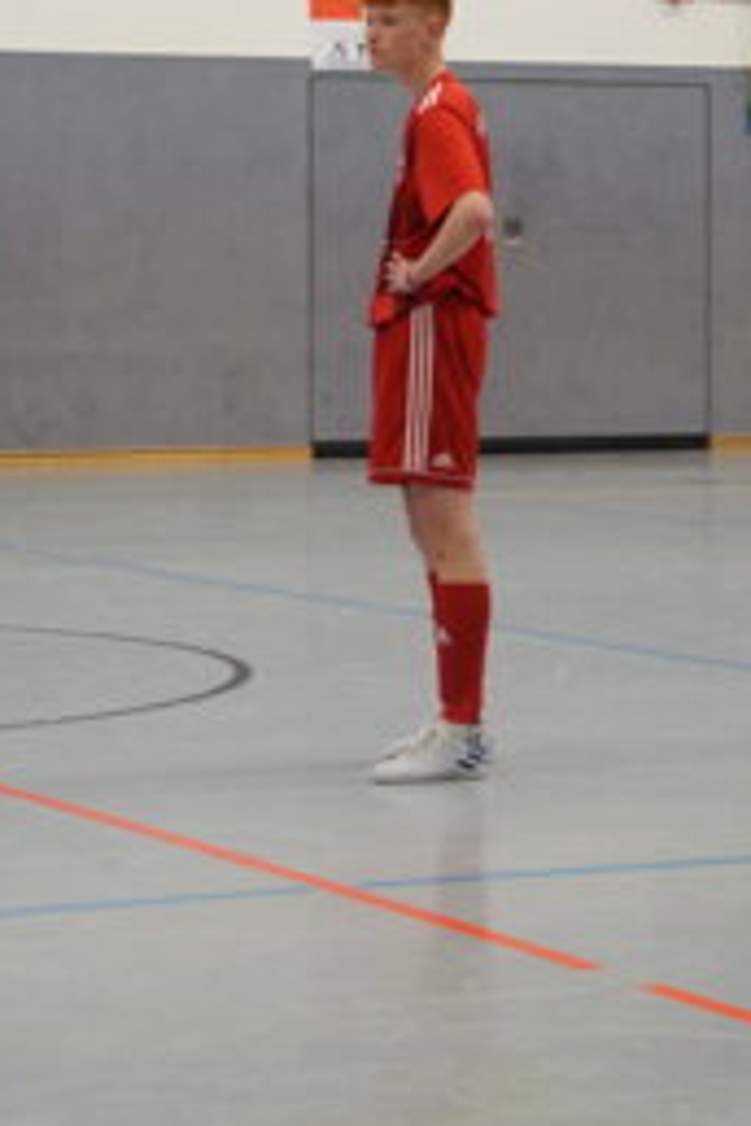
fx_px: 3998
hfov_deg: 10.7
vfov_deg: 16.0
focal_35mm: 128
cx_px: 188
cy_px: 306
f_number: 5.6
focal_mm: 55
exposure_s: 1/100
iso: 1250
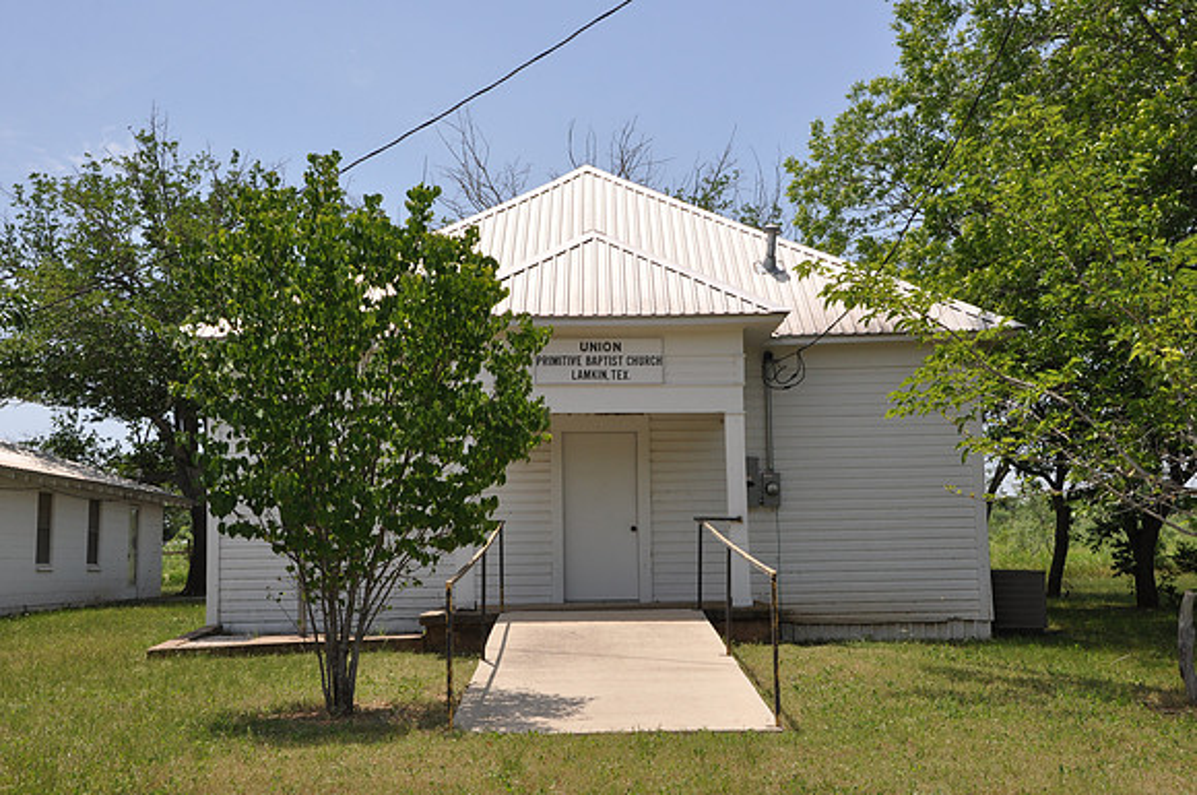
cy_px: 398
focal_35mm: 45
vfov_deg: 29.8
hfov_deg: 43.7
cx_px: 598
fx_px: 1494
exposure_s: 1/200
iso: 200
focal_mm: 30
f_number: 11
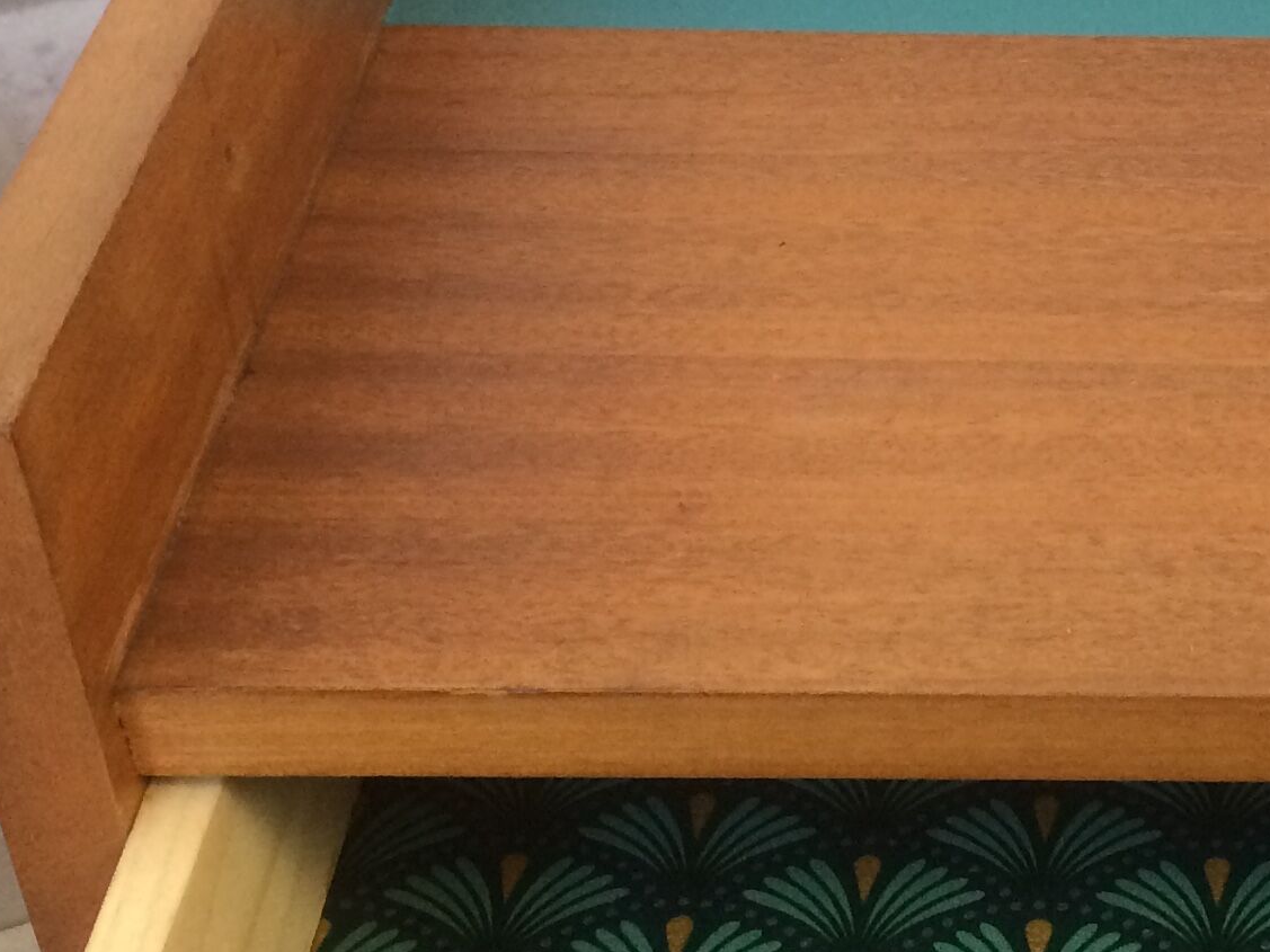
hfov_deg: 22.3
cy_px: 549
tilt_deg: -39.6
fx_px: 3081
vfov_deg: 17.6
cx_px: 1300
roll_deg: -3.2
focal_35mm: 84
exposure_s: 1/33
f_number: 2.2
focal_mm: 4.15
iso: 80
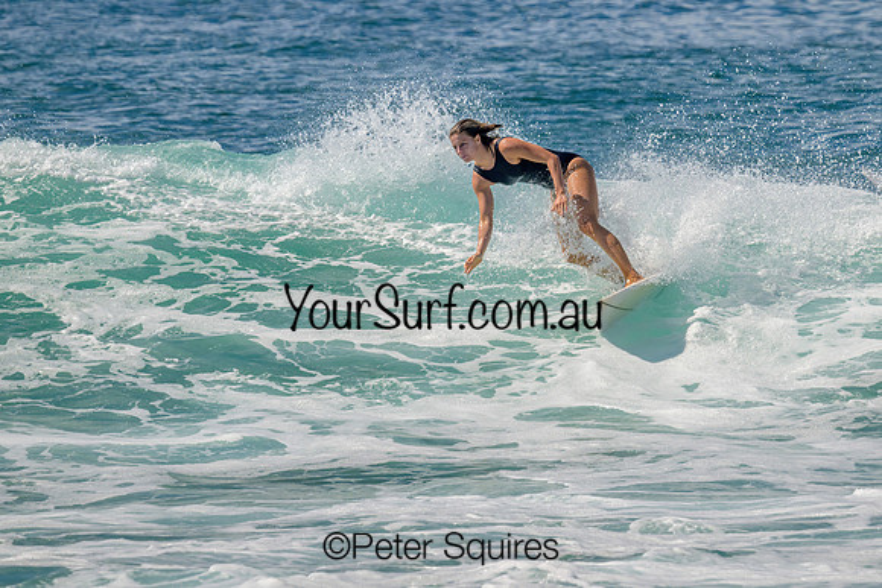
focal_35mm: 690
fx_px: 16907
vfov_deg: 2.0
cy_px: 218
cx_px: 497
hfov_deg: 3.0
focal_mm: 520
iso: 560
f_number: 10
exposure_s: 1/2000
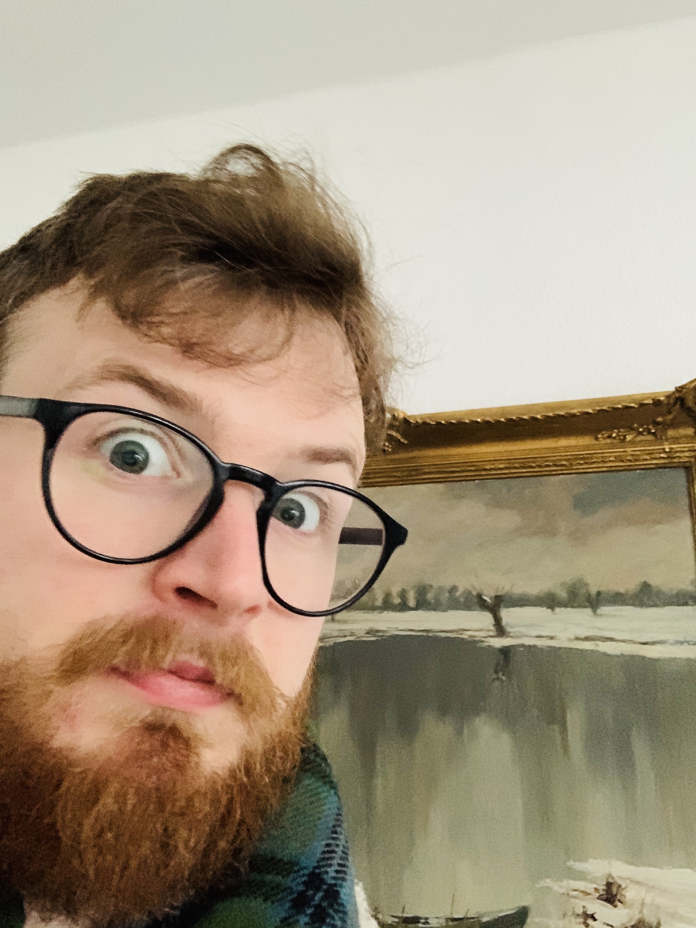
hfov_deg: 44.2
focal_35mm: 32
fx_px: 858
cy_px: 464
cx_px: 348
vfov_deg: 56.8
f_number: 2.2
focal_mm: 2.87
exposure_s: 1/15
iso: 640
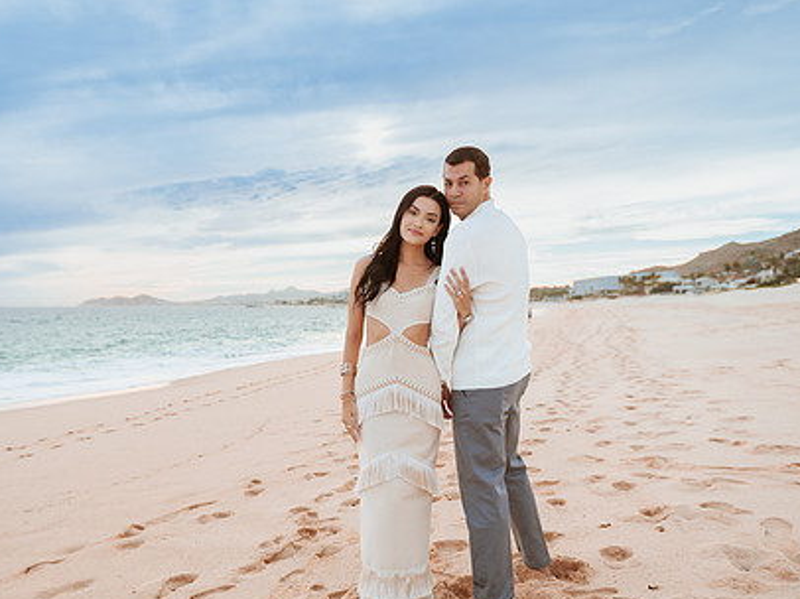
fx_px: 762
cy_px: 330
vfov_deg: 42.9
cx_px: 319
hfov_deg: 55.0
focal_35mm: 33
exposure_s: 1/1600
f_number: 3.2
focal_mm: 24
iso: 250
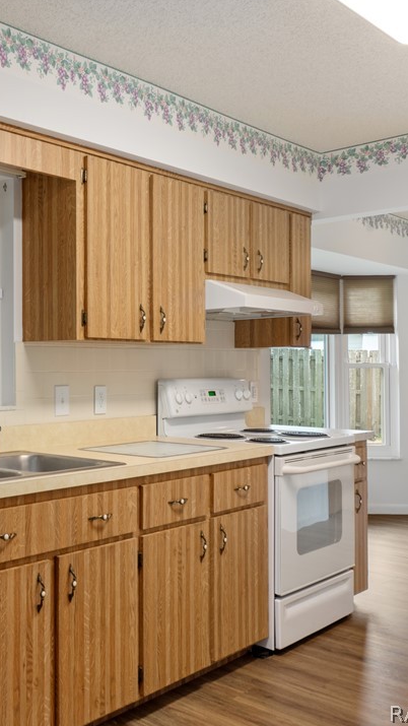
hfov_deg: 30.1
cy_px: 362
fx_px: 689
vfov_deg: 55.6
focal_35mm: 36
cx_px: -25
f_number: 8
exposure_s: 1/2.5
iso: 320
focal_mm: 15
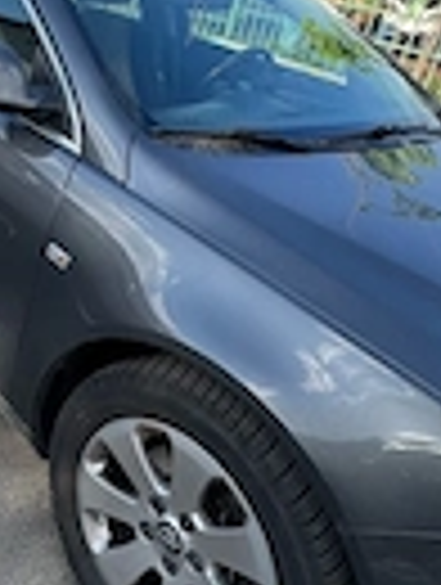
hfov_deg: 30.1
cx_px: -50
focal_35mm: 43
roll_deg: -8.1
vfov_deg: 43.2
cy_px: 194
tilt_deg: -21.3
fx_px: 728
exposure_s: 1/459
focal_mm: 2.22
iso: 40
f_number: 2.2
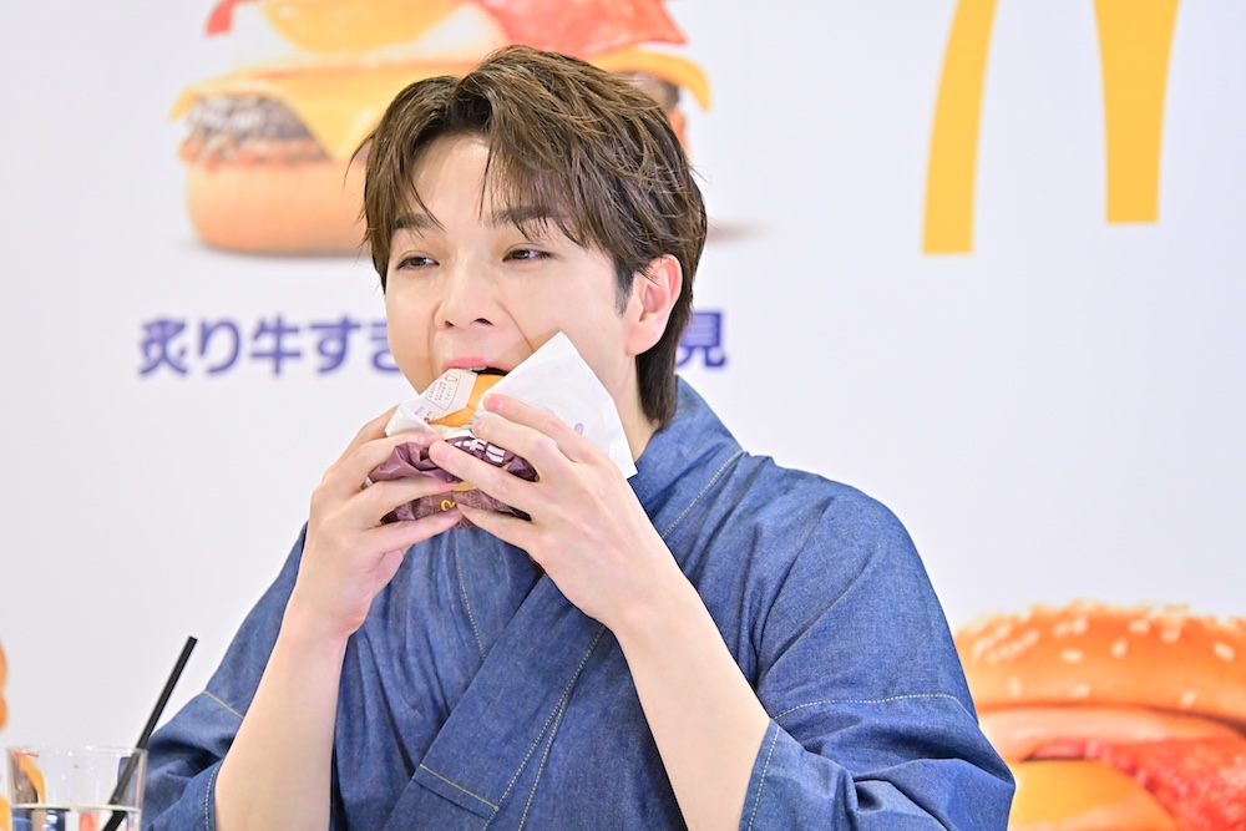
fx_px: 6923
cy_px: 416
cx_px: 623
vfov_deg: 6.9
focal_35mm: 200
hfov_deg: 10.3
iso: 4000
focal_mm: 200
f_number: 6.3
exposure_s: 1/160
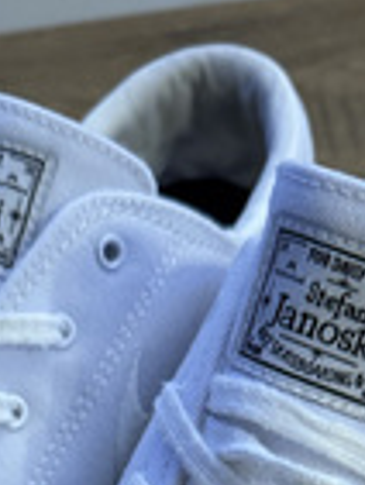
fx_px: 1193
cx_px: 122
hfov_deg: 17.3
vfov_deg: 19.1
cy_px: 798
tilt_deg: -54.5
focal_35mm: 85
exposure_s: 1/50
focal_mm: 6.76
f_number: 1.78
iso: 400
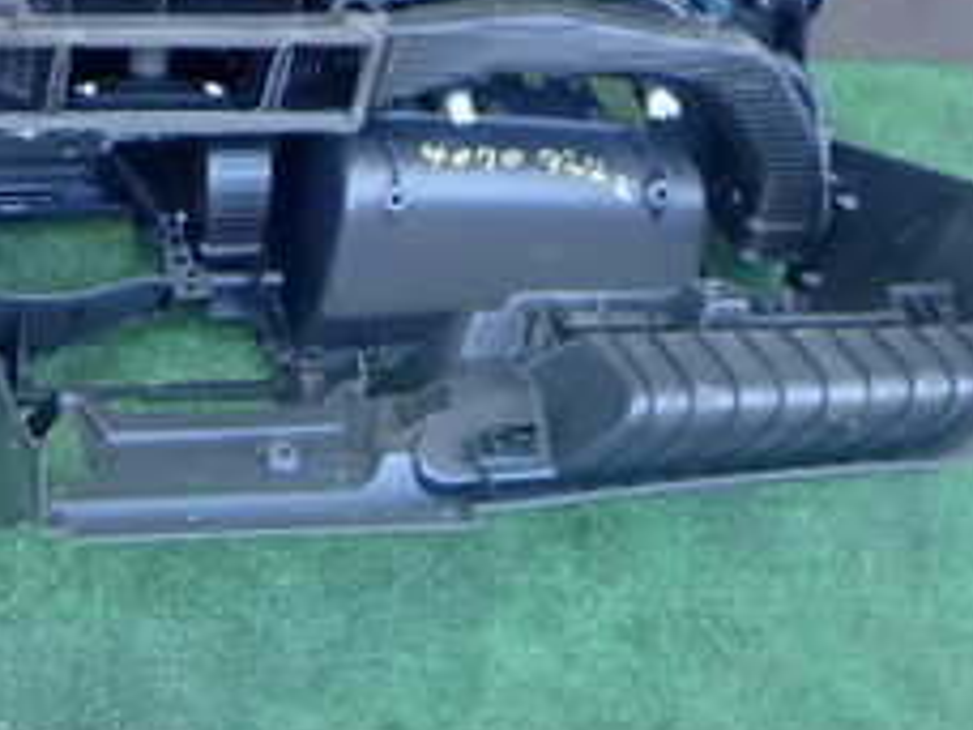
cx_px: 34
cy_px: 316
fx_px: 2221
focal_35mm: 79
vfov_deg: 18.7
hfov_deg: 23.8
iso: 200
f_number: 2.3
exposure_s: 1/100
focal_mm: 5.4
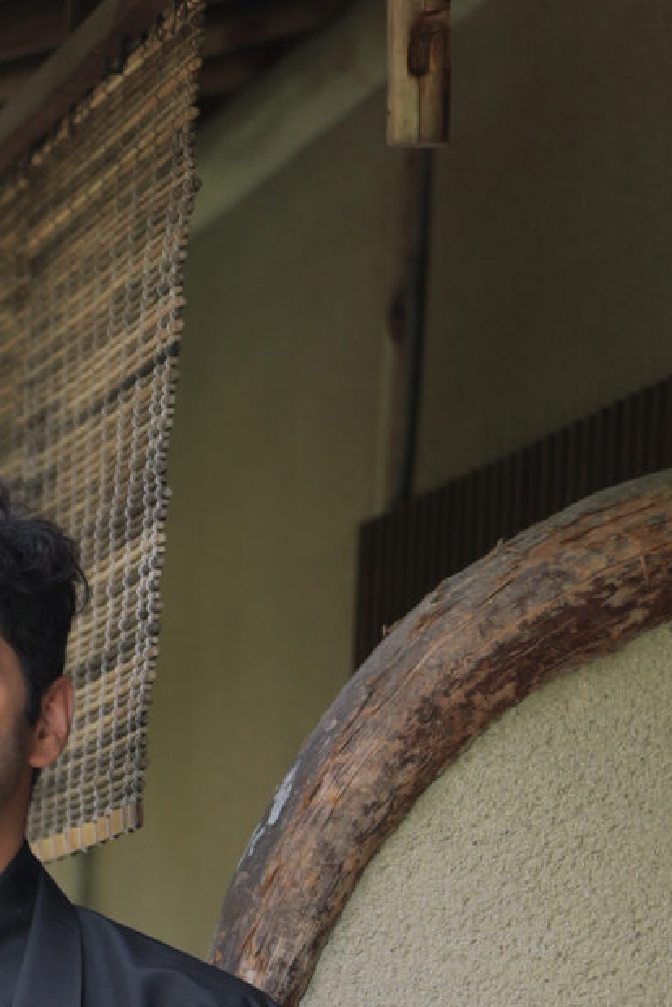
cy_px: 973
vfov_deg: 5.7
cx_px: -455
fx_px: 10040
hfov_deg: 3.8
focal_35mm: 359
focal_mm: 87
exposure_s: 1/400
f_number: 2.8
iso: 160
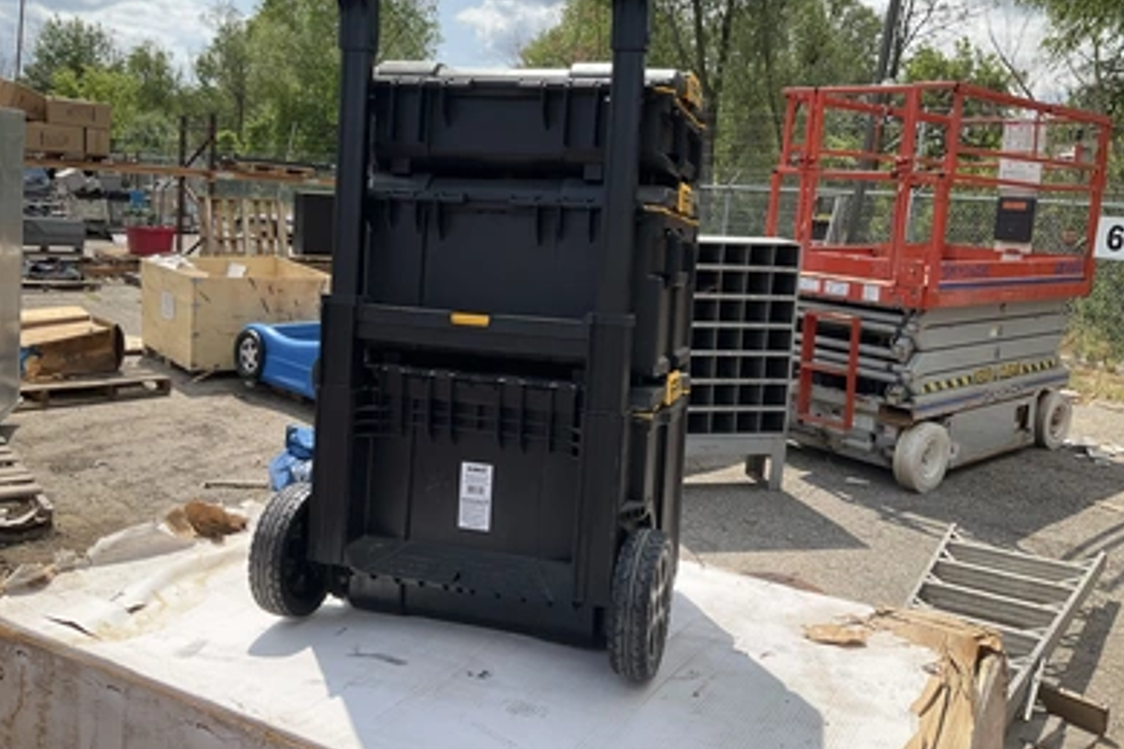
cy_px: 324
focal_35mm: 31
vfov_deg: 42.2
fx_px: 967
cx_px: 575
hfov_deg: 60.3
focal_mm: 3
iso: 25
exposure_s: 1/1412
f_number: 1.8
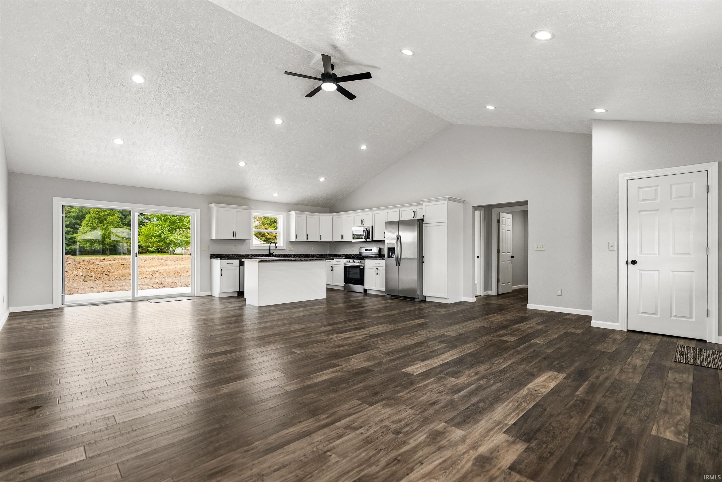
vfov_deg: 73.8
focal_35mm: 16
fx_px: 321
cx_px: 361
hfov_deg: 96.7
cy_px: 241
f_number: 2.8
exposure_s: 1/100
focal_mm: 16
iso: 100
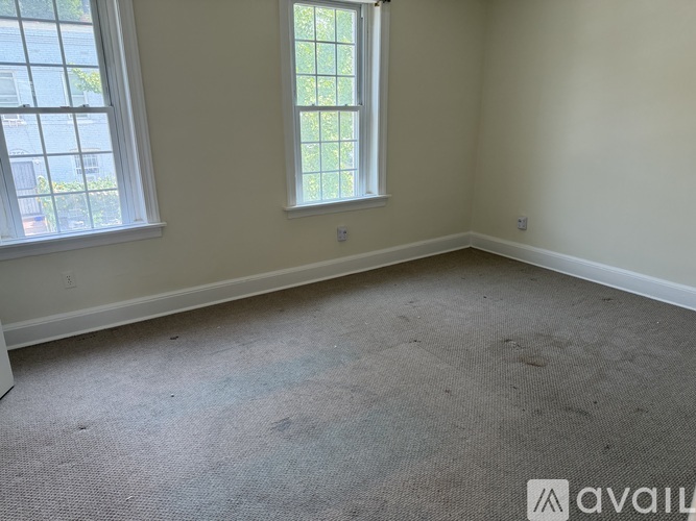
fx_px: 482
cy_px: 260
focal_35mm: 24
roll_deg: +0.3
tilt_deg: -15.2
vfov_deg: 56.8
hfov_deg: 71.6
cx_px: 348
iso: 200
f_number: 1.78
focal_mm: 6.76
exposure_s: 1/169
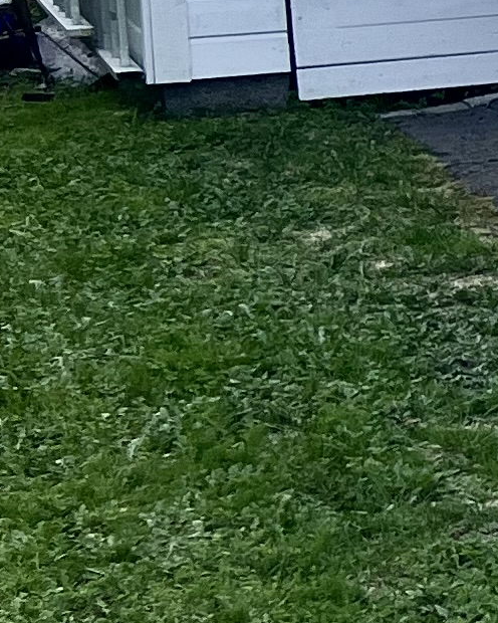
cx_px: 1808
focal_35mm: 165
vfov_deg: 11.6
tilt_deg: -7.7
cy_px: 116
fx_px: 3040
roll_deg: +1.0
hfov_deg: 7.4
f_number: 1.5
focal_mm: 5.7
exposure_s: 1/2915
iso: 50
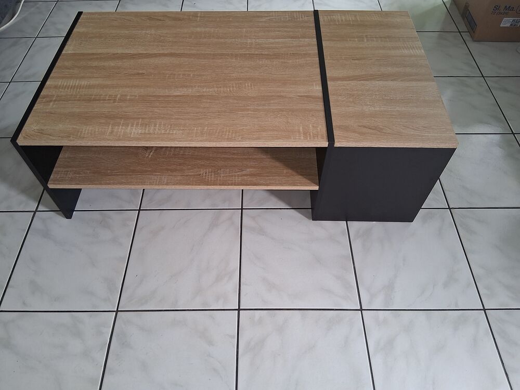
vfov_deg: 53.1
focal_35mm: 26
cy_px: 195
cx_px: 260
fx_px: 391
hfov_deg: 67.3
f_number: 1.8
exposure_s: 1/100
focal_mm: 3.98
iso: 25
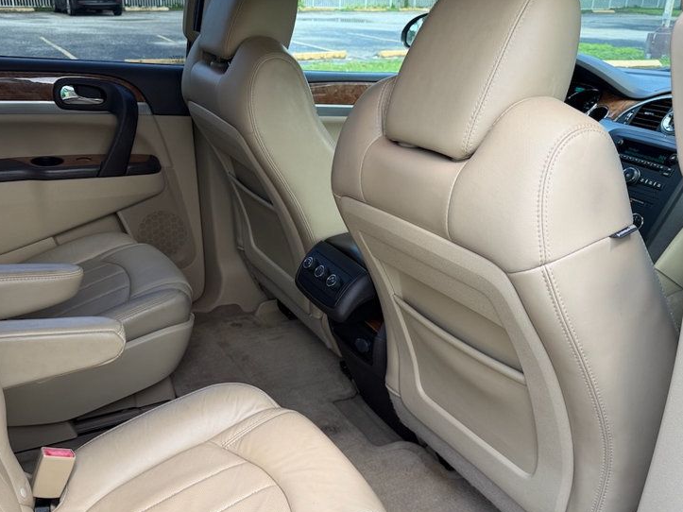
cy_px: 313
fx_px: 671
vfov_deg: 41.5
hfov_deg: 53.9
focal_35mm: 34
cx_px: 312
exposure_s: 1/208
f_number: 1.78
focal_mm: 6.76
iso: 64
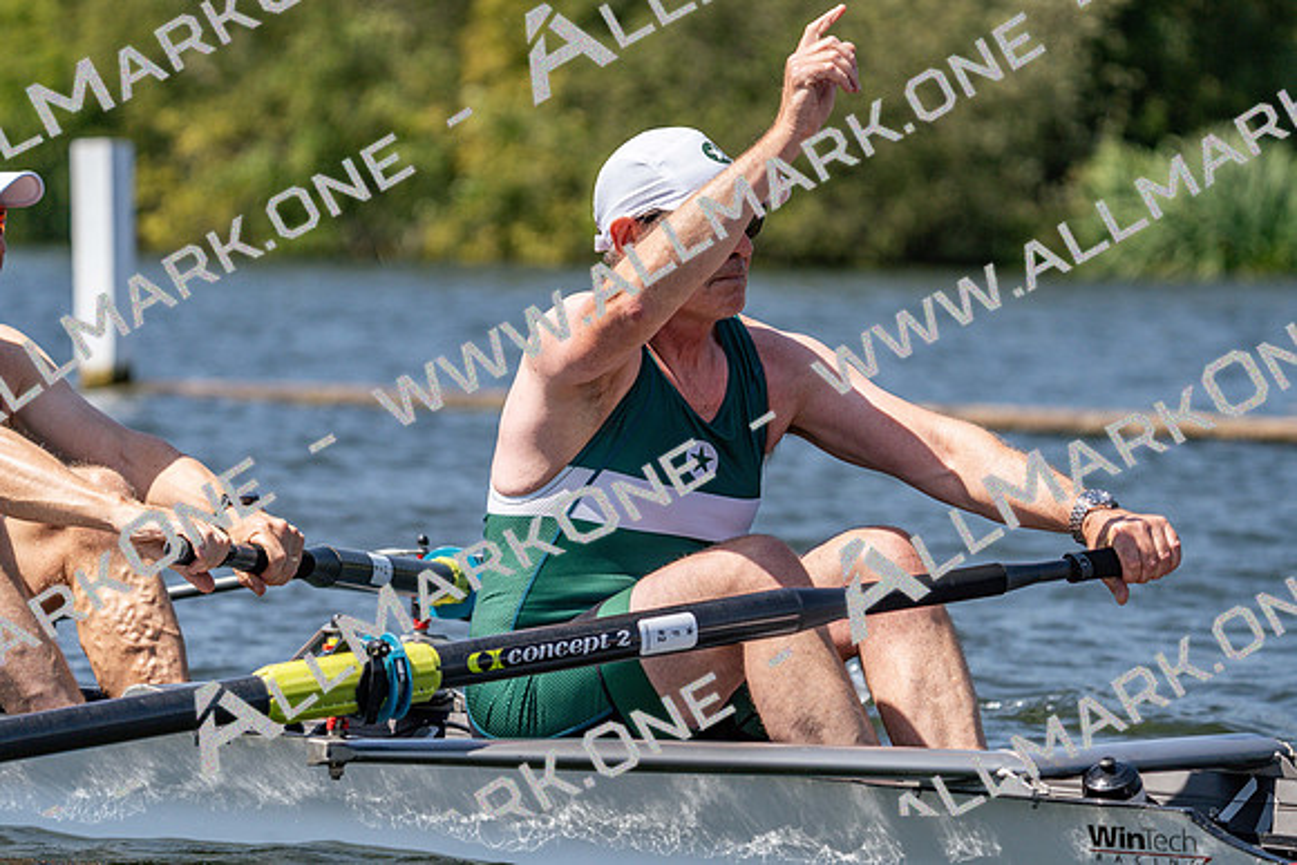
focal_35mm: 230
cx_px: 648
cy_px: 432
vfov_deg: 6.0
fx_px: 8288
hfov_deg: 8.9
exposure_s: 1/2000
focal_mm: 230
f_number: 5.6
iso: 320
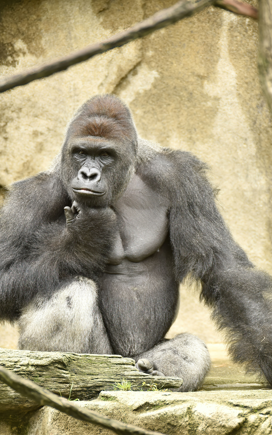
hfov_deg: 2.9
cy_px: 218
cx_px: 119
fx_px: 5444
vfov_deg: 4.6
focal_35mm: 459
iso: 400
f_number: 4
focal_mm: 300
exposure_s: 1/640
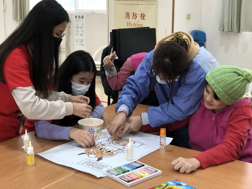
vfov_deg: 25.7
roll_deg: -1.2
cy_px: 94
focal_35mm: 57
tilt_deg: -14.9
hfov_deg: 33.8
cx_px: 126
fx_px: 415
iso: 125
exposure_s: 1/30
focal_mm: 6.6
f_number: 2.8
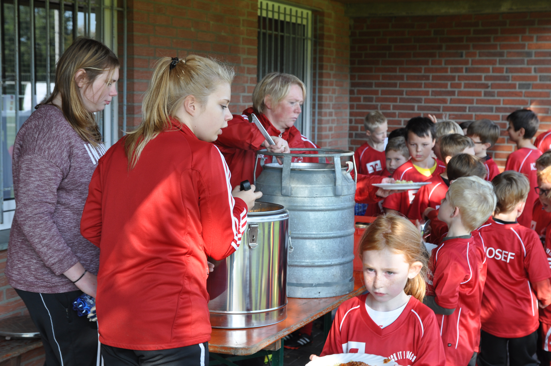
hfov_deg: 35.1
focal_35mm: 57
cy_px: 183
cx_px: 276
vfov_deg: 23.7
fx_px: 871
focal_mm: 38
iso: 200
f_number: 5.6
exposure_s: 1/125
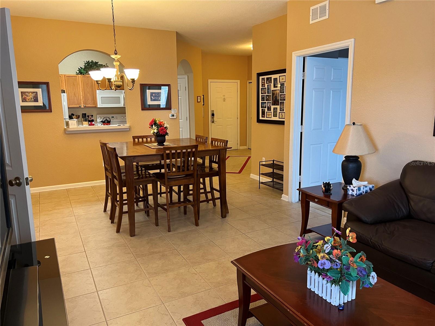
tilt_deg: -10.7
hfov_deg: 67.3
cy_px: 163
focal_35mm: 26
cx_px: 218
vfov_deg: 53.1
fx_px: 327
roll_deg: +1.0
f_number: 1.5
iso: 200
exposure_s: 1/60
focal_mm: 5.7
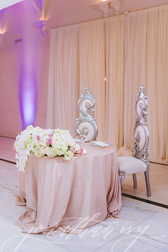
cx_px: 84
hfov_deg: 33.4
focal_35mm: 40
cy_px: 126
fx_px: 280
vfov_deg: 48.5
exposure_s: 1/200
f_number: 2.8
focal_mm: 40
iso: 800
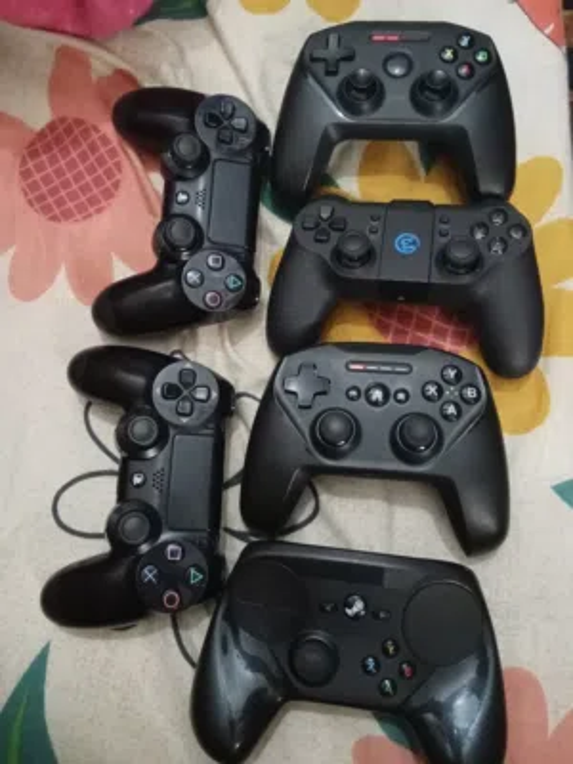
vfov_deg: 65.3
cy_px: 382
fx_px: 596
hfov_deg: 51.4
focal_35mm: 27
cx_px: 286
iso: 2718
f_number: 2
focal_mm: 2.79
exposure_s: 1/25
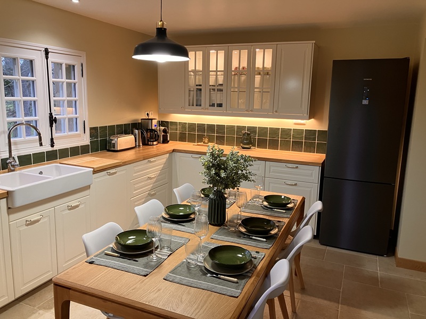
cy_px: 160
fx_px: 345
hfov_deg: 63.4
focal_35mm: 28
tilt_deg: -9.4
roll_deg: -1.7
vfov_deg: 49.7
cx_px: 213
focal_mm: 3.99
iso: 100
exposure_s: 1/50
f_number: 1.8
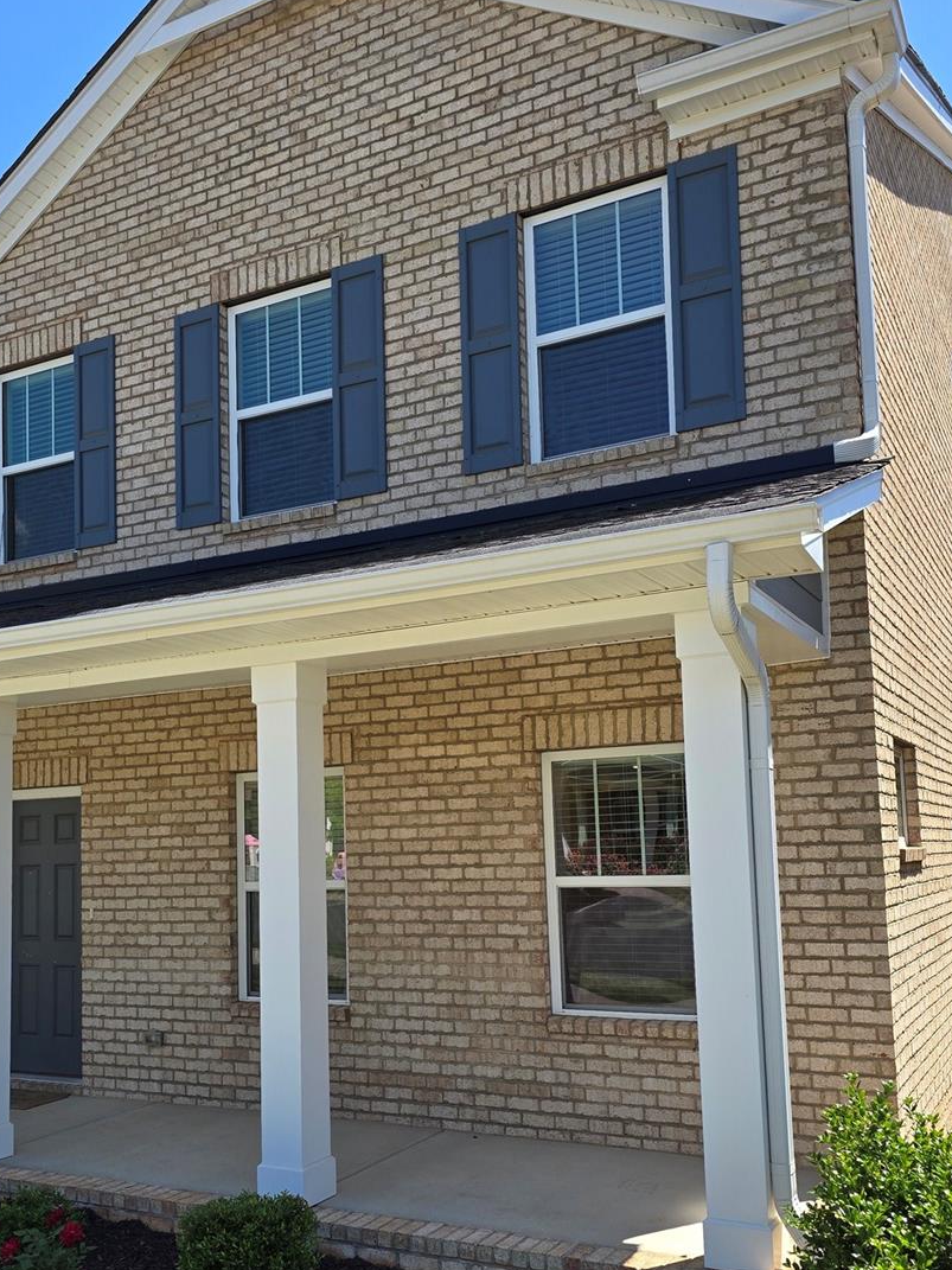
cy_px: 754
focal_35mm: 33
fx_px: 1210
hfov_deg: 42.9
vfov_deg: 55.0
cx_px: 419
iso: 12
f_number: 1.7
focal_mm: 6.3
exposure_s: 1/338
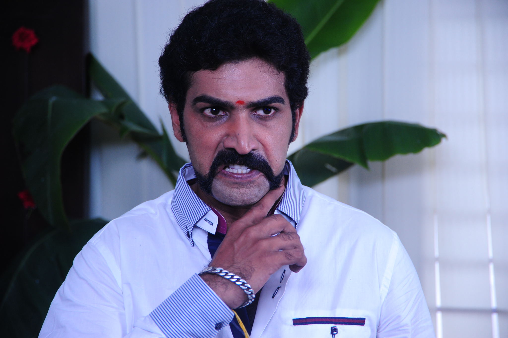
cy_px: 169
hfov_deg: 17.1
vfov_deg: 11.4
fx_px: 1692
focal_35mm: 120
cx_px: 254
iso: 1250
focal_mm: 120
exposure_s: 1/100
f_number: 5.6
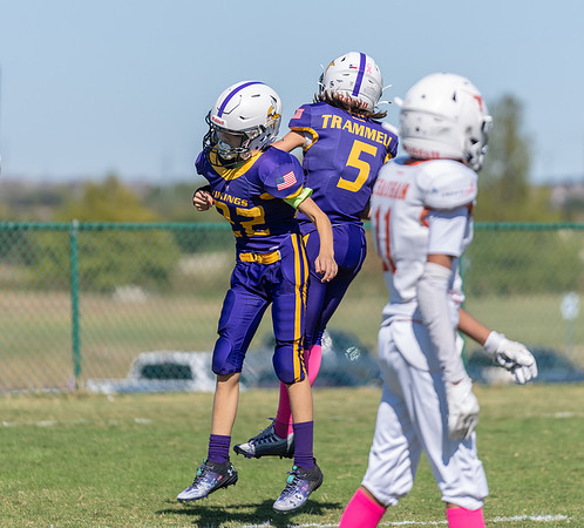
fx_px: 5834
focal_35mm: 321
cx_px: 276
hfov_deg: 5.7
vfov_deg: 5.2
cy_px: 194
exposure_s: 1/2000
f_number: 2.8
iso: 100
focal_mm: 200
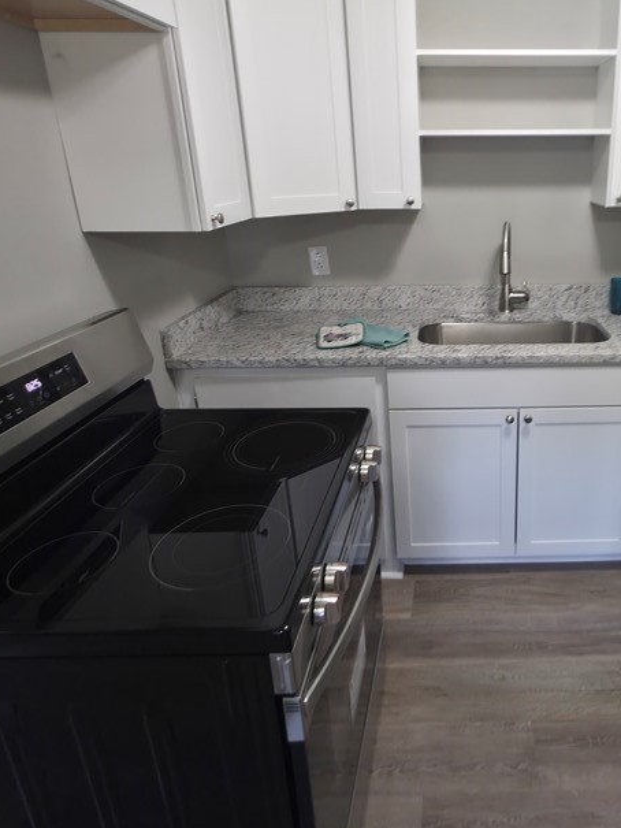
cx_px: 468
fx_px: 526
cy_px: 338
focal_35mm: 22
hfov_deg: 57.9
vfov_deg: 75.7
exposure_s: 1/30
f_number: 1.9
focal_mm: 2.2
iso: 125
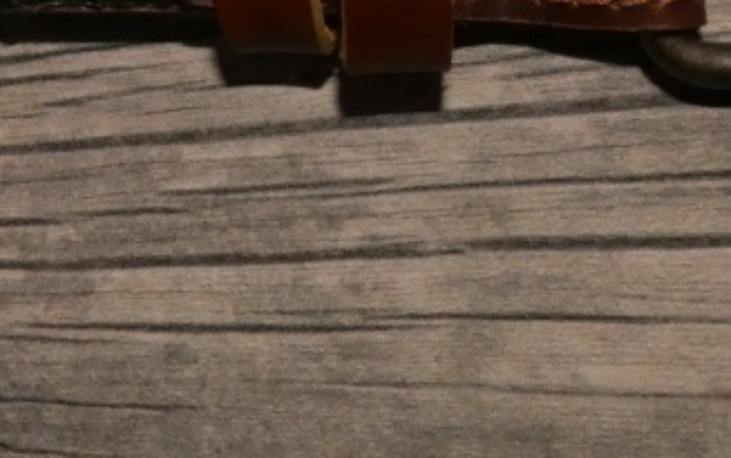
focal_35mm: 57
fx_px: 1137
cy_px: -136
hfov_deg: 35.1
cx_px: 217
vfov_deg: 20.8
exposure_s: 1/60
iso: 800
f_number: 2.9
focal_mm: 3.9
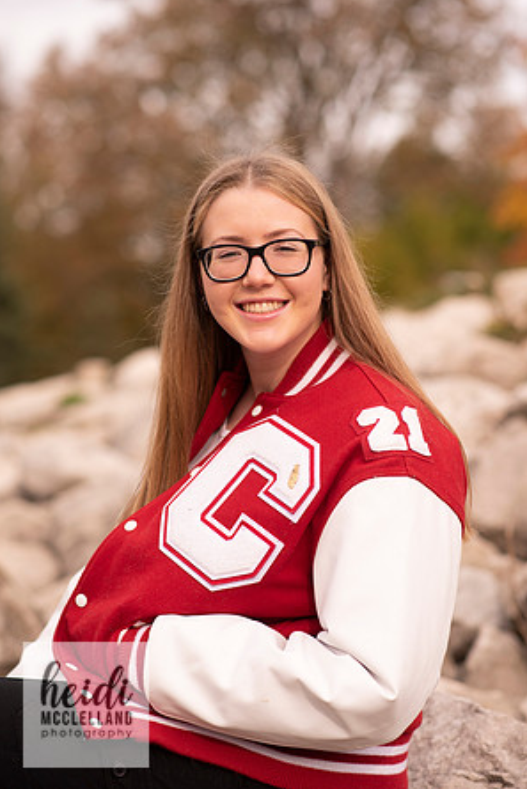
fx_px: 1887
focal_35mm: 86
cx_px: 263
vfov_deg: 23.6
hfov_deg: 15.9
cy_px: 392
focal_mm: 85
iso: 100
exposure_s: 1/1000
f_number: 2.5
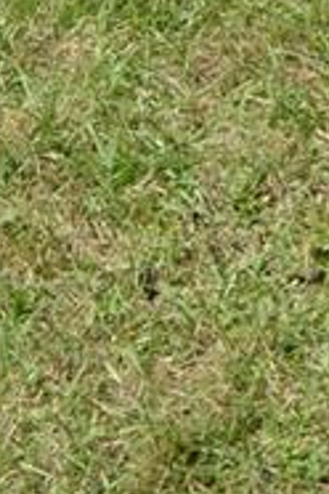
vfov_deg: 9.9
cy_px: -815
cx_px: 983
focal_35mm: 174
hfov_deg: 7.1
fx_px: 2385
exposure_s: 1/250
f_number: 8
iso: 100
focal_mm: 18
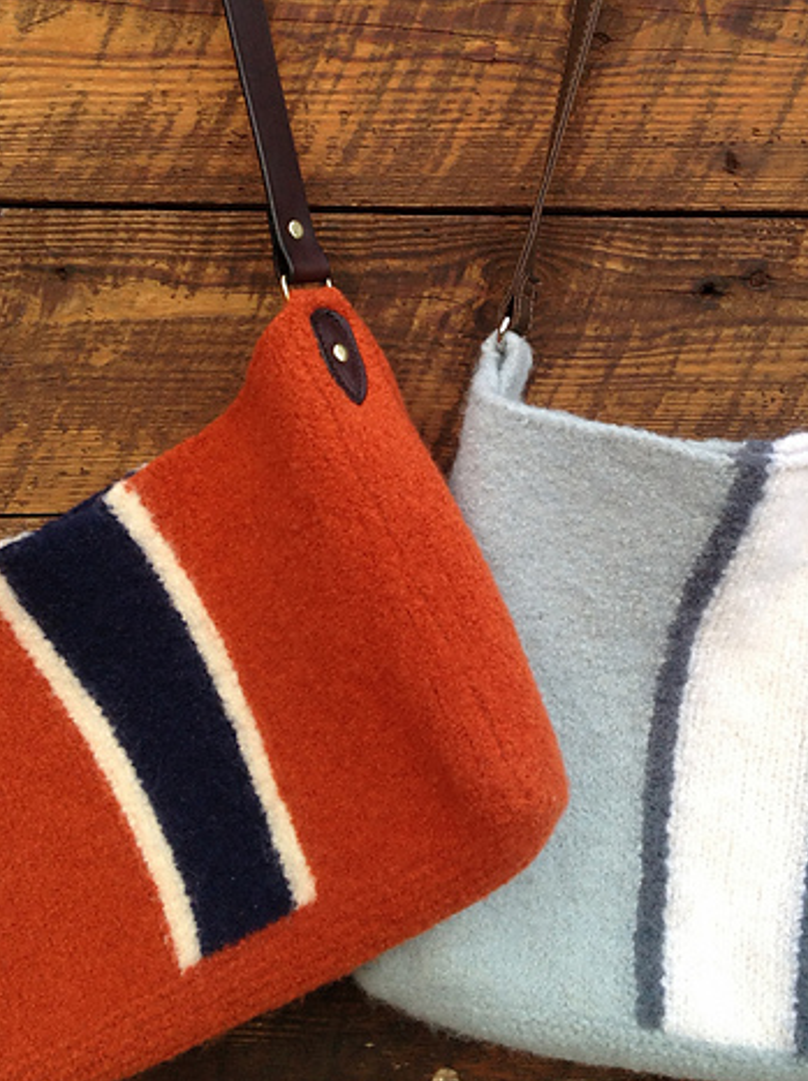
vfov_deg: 39.7
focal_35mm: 48
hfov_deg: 30.1
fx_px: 1497
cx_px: 491
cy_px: 498
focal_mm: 4.28
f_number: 2.4
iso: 100
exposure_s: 1/120
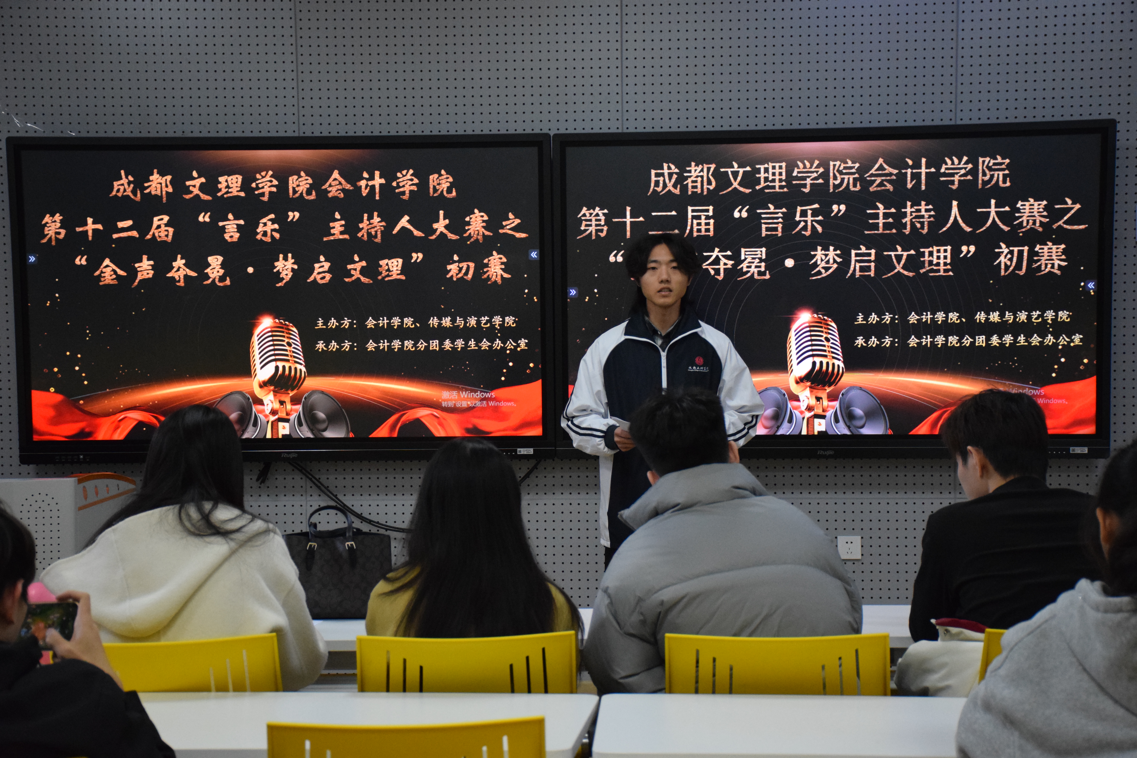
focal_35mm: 63
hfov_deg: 31.9
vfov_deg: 21.6
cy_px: 379
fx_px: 1990
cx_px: 568
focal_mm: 42
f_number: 4.5
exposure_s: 1/320
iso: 3200
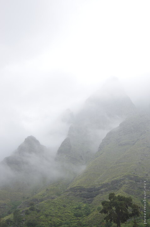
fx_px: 264
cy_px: 114
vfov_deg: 46.5
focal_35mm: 42
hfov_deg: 31.7
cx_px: 75
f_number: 8
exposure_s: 1/60
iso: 80
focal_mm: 28
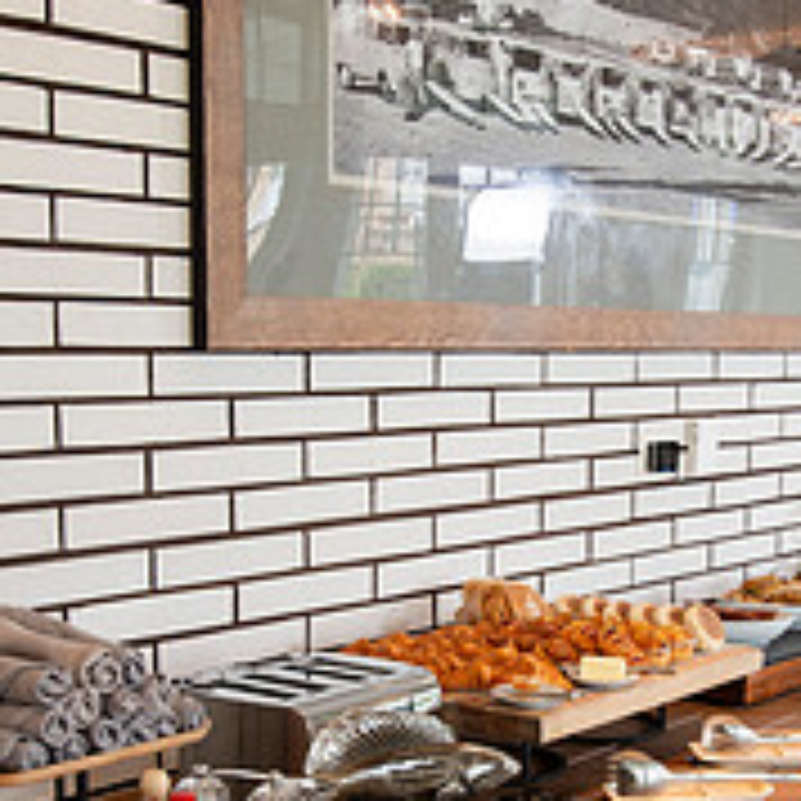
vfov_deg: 27.9
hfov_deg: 27.9
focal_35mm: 61
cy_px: 569
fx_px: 1597
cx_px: 549
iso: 400
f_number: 6.3
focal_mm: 22
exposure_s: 1/60
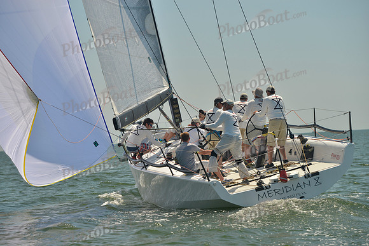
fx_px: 1333
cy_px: 123
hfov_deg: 15.8
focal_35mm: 130
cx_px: 184
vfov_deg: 10.6
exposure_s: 1/800
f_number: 6.3
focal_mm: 130
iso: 200
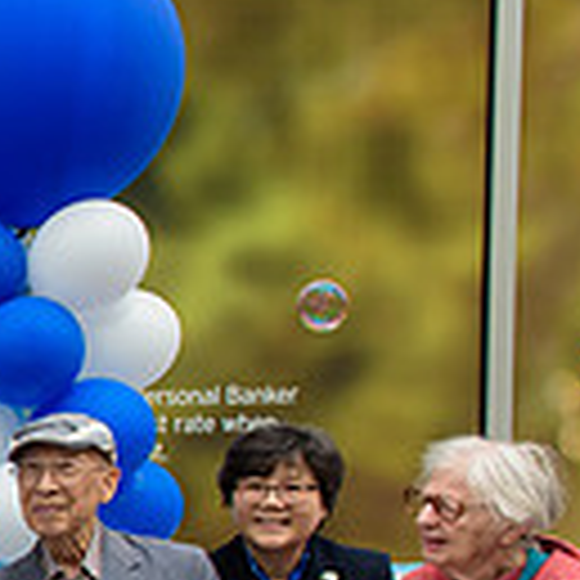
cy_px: 555
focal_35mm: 92
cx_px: -567
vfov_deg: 18.5
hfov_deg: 15.3
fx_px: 1744
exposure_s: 1/250
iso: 200
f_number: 5
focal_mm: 24
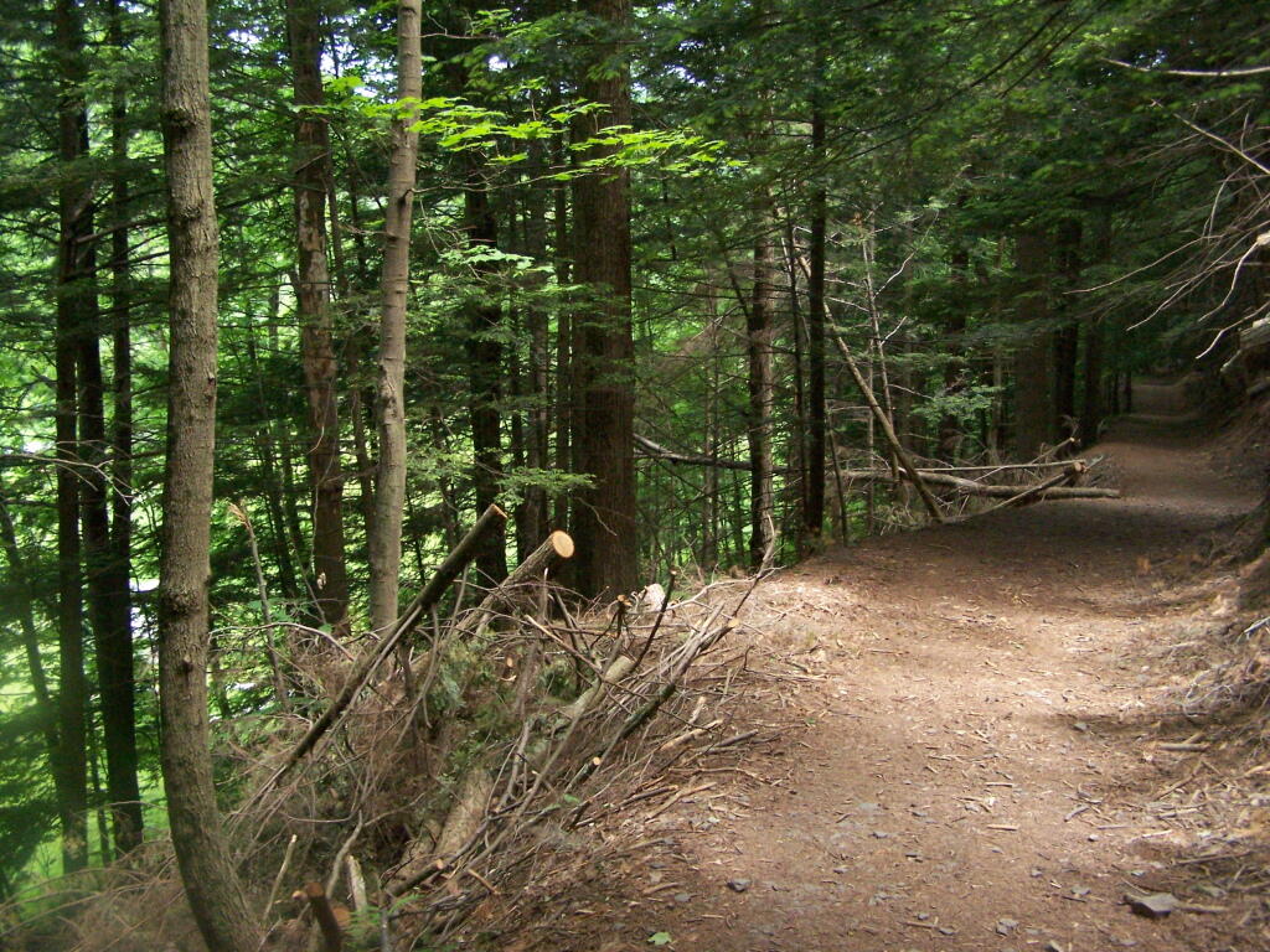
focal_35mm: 38
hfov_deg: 49.0
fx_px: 1394
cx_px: 635
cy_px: 476
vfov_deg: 37.7
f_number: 2.8
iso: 400
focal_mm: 6.3
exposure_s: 1/400
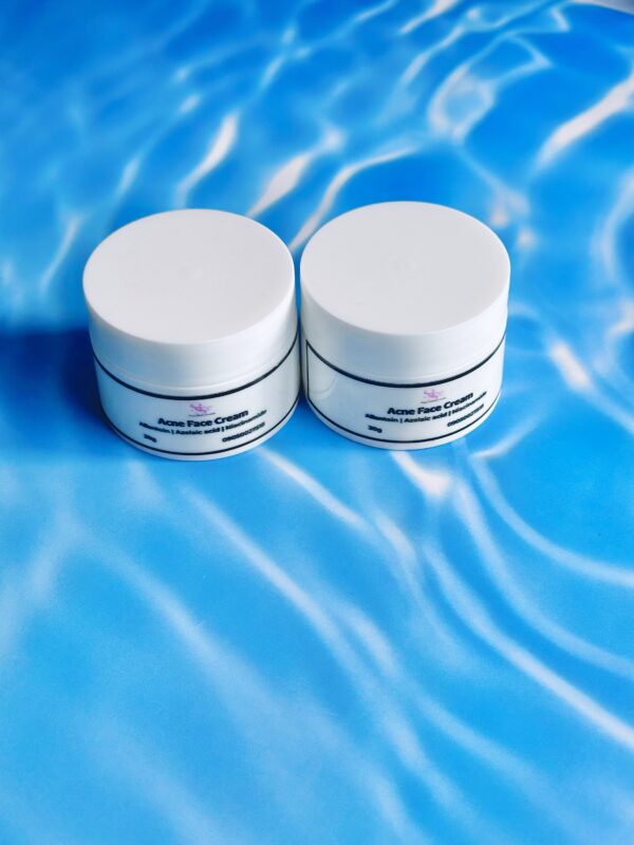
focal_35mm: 48
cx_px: 317
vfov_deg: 39.7
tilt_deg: -45.9
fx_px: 1172
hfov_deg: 30.3
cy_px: 422
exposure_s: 1/103
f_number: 1.78
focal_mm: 6.86
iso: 80
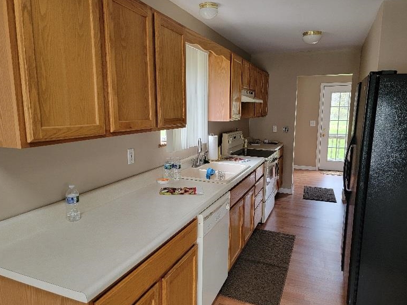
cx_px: 207
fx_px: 294
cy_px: 154
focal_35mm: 25
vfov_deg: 54.9
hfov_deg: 69.4
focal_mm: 6.7
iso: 200
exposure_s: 1/60.2
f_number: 1.8
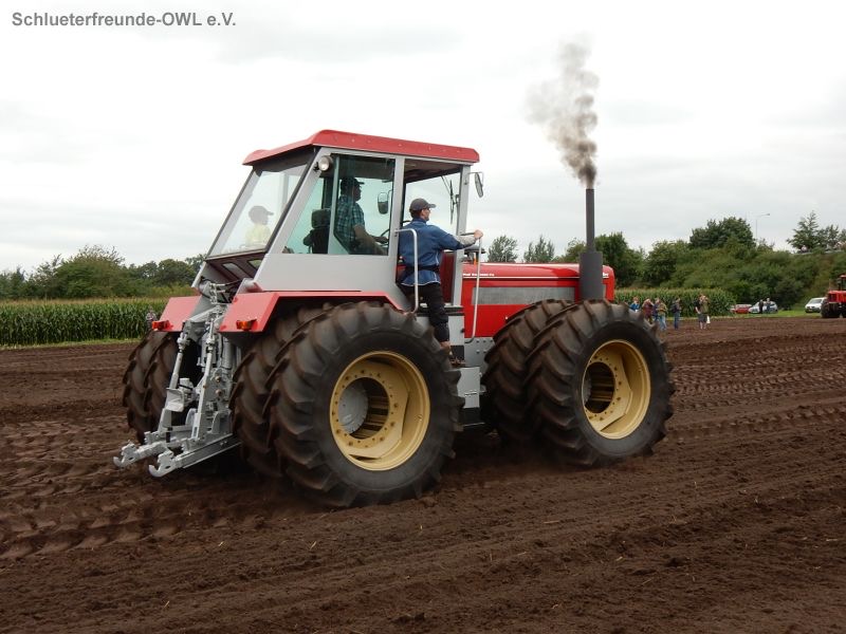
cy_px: 317
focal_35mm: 43
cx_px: 423
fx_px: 1051
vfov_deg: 33.6
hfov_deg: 43.9
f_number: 4.2
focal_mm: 7.6
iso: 140
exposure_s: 1/250
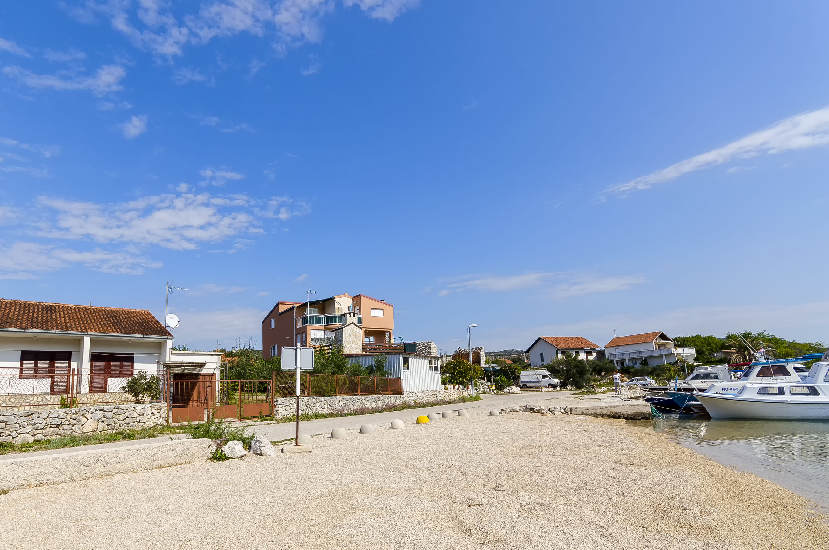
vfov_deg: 66.7
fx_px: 414
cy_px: 323
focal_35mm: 18
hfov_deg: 89.3
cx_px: 343
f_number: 8
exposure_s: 1/800
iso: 100
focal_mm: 10
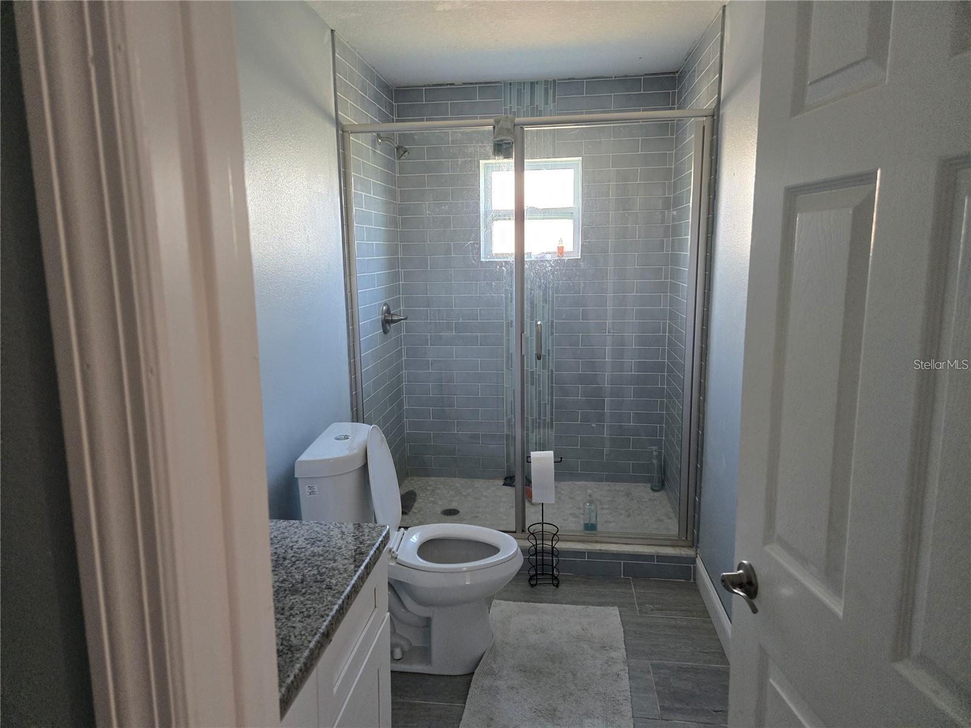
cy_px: 364
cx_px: 486
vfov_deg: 58.9
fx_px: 645
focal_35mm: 23
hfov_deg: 73.9
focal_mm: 5.4
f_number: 1.8
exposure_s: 1/120
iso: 800
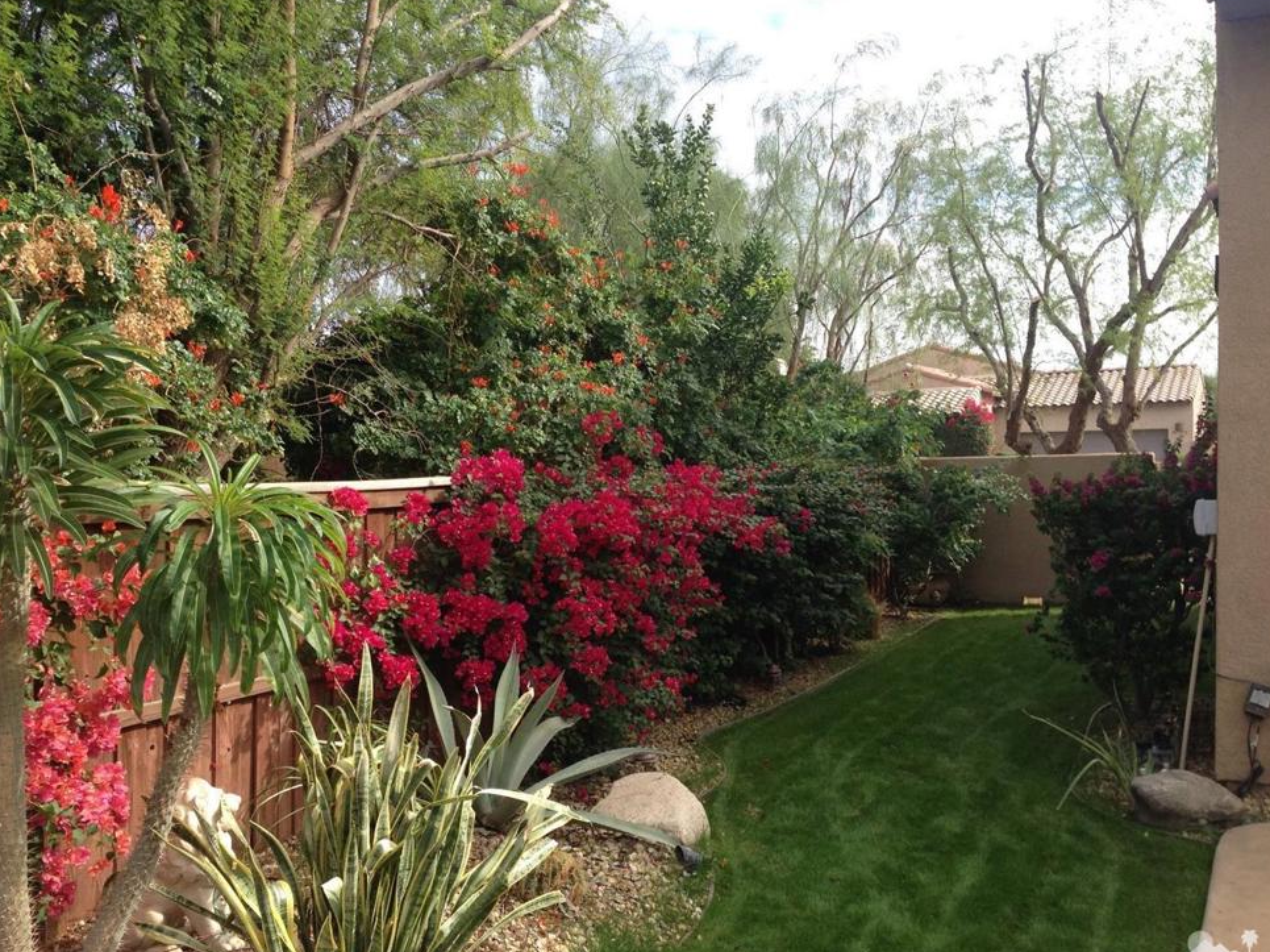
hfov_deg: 52.6
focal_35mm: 35
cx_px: 608
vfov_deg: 40.7
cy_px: 493
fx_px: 1284
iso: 50
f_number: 2.4
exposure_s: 1/669
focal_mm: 4.12
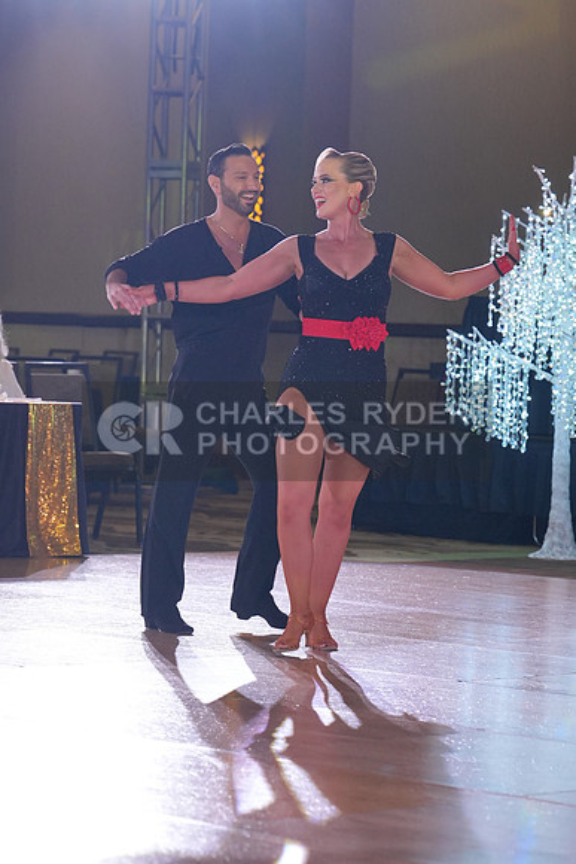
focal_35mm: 139
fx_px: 3334
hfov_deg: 9.9
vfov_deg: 14.8
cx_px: 288
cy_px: 432
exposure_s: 1/400
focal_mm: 93
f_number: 4
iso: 1600
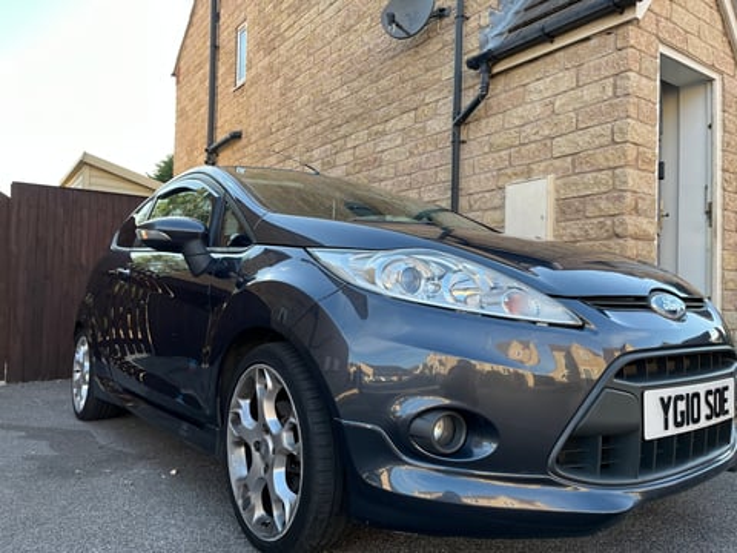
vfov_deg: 53.1
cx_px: 368
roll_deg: -1.6
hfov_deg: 67.3
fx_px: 554
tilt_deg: +1.4
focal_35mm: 26
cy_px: 276
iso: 50
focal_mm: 5.1
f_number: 1.6
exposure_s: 1/346
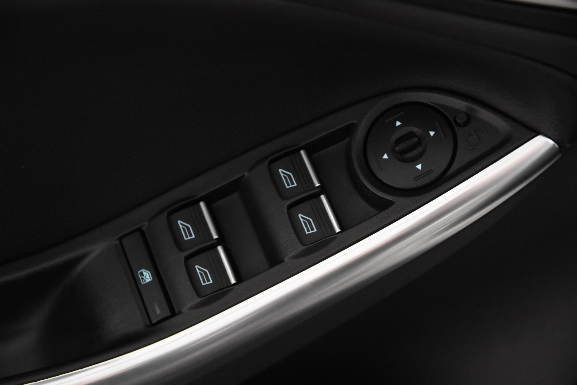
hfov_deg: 27.0
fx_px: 1202
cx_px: 288
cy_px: 192
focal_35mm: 75
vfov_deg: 18.2
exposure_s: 1/80
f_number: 3.8
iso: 4500
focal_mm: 50
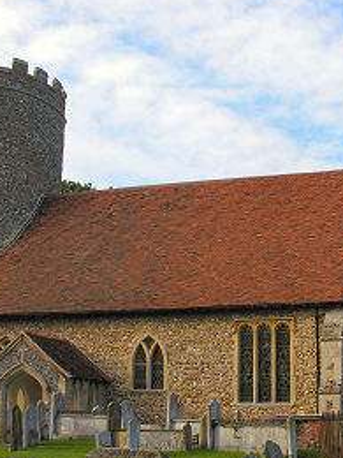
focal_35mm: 62
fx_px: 819
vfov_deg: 31.1
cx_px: 237
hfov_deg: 23.5
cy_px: 281
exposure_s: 1/120
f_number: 5
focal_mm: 8.9
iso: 50
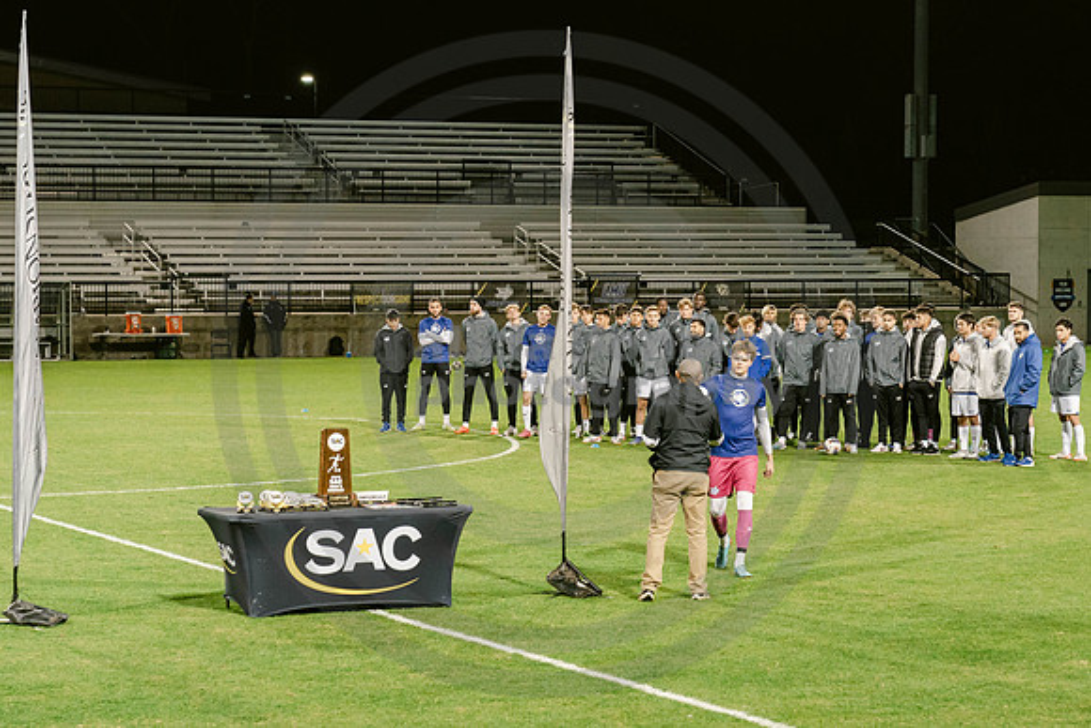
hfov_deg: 19.8
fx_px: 3124
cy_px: 431
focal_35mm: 103
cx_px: 664
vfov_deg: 13.3
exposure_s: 1/200
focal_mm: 70
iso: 2000
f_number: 4.5
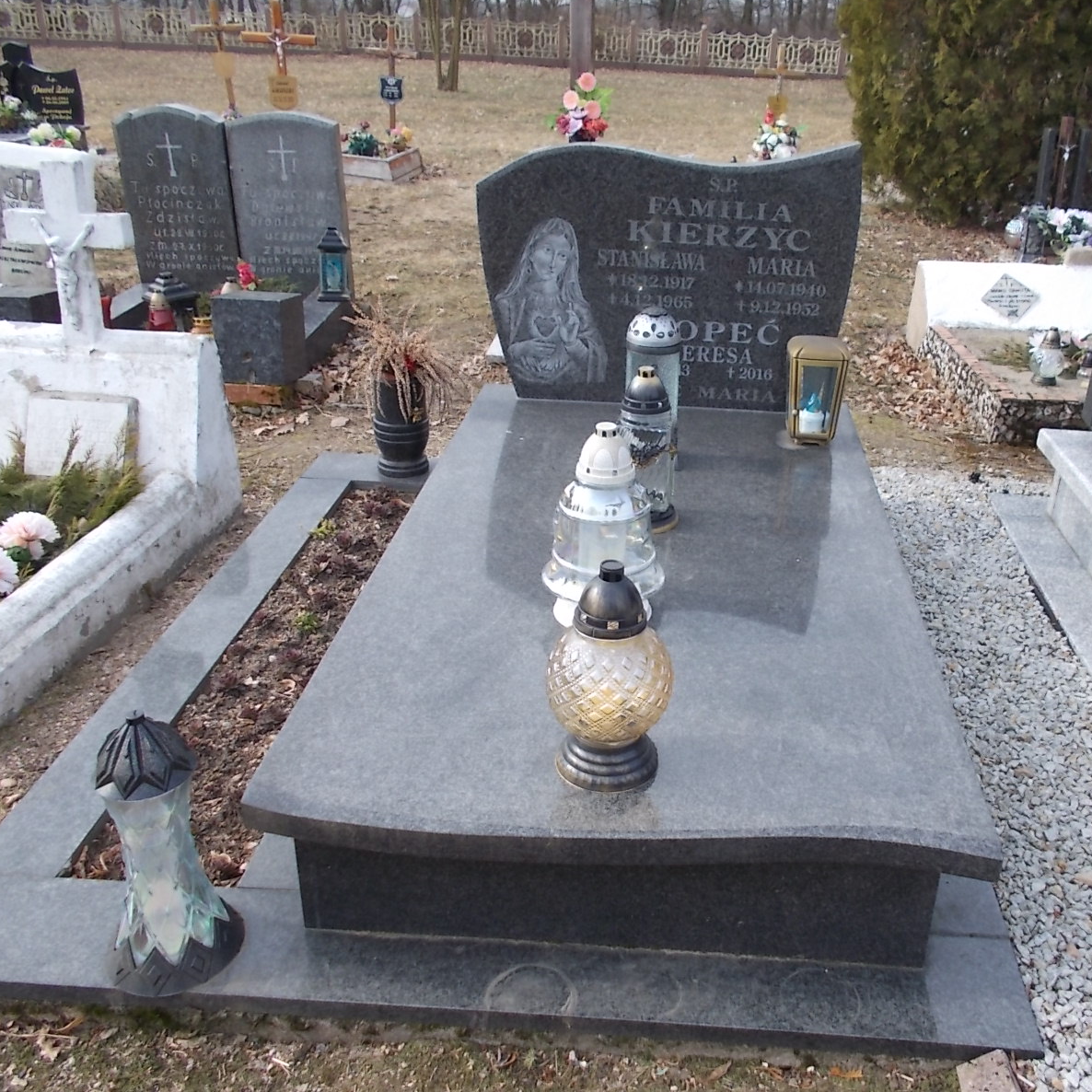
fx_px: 1106
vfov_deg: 52.5
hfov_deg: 52.2
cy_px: 547
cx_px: 656
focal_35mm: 31
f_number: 3.2
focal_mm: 4.6
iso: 80
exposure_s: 1/400
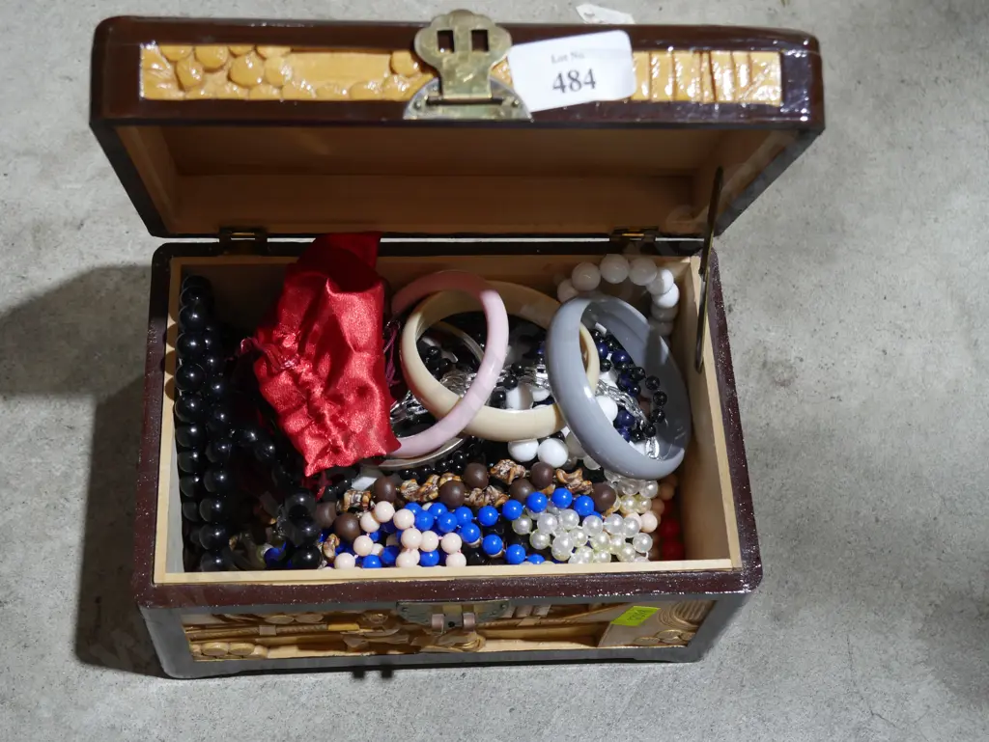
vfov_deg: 28.1
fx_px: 1486
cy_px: 371
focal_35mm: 52
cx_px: 494
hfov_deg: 36.8
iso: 800
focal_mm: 26
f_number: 5.3
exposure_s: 1/60
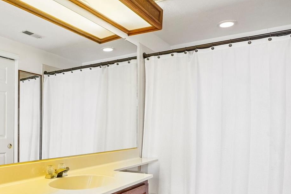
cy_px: 131
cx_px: 96
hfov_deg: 62.3
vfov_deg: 44.4
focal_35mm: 29
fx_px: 233
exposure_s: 1/30
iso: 320
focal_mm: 11
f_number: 8
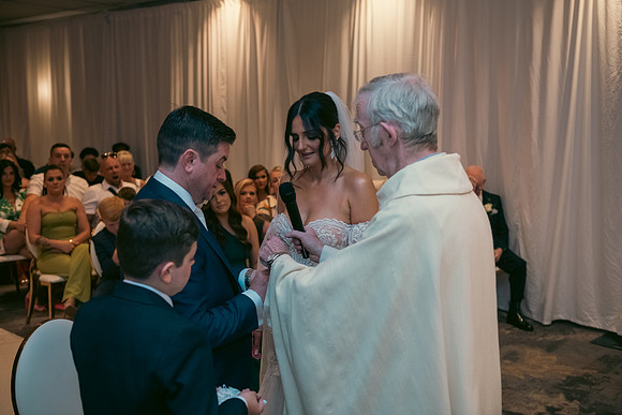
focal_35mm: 40
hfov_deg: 48.4
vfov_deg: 33.4
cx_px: 311
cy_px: 208
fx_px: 691
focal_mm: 40
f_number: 3.5
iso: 800
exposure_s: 1/160
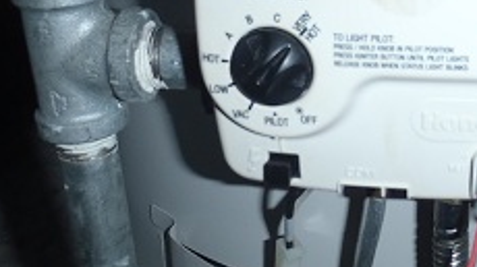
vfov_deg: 20.9
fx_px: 720
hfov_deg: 35.8
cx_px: 356
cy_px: 81
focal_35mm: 57
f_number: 3.9
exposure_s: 1/30
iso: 100
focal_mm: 5
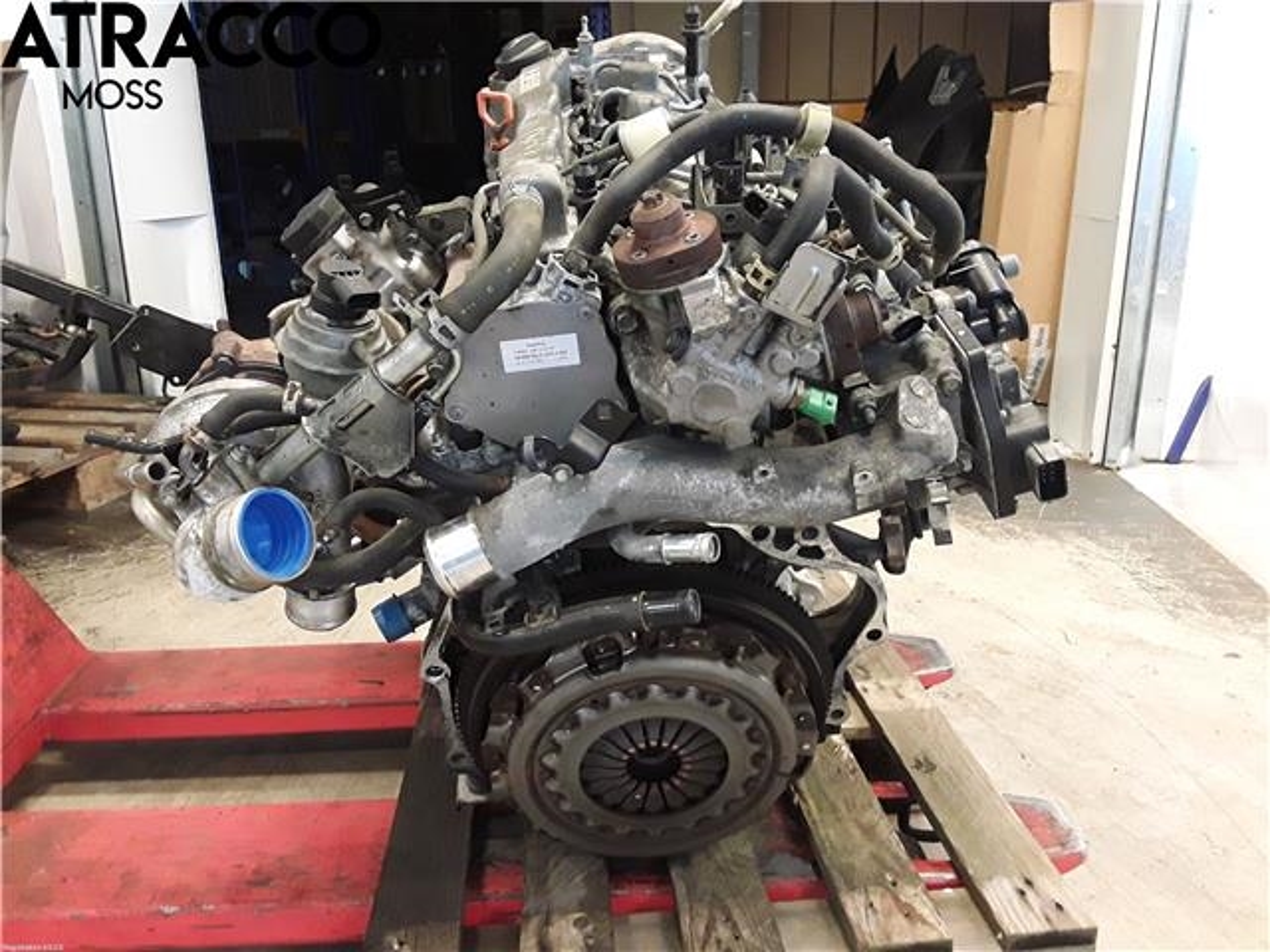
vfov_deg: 49.7
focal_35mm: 28
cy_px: 476
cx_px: 635
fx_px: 1027
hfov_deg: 63.4
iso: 250
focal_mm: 2.91
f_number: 1.9
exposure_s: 1/50
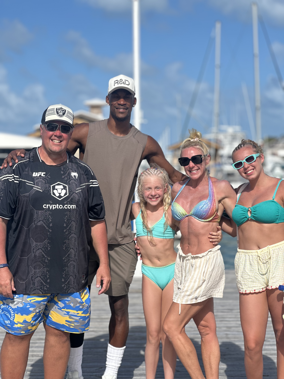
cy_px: 190
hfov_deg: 19.1
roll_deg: -1.2
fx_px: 842
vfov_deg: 25.3
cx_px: 142
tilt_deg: -1.4
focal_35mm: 77
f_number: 2.8
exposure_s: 1/889
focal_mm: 9
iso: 32
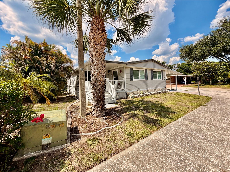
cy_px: 86
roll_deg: +4.0
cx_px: 115
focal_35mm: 14
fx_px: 93
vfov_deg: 85.7
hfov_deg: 102.1
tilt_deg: -2.7
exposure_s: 1/789
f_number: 2.2
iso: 20
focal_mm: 2.22
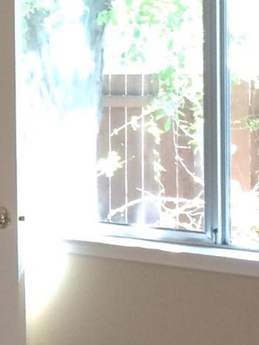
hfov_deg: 10.9
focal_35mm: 127
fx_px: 1266
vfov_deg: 15.5
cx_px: -222
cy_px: 122
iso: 32
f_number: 2.2
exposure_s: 1/30
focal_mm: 4.15
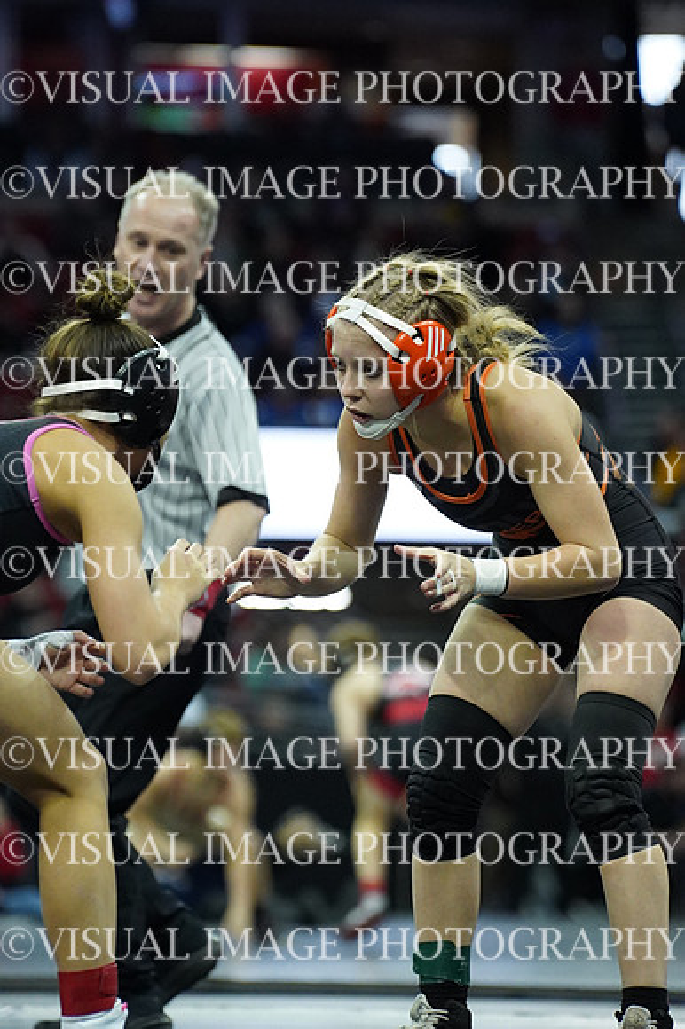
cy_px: 514
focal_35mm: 225
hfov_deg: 6.1
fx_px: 6429
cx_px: 342
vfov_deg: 9.2
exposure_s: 1/1250
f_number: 2.8
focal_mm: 150
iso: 6400
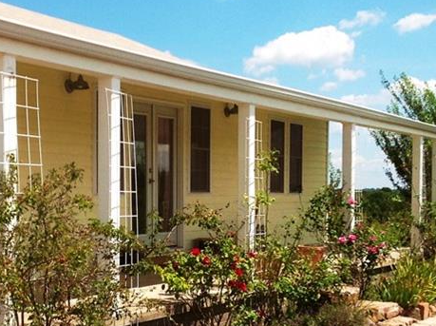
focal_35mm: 78
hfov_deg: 24.7
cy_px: 214
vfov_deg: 18.8
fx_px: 981
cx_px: 94
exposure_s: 1/2160
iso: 80
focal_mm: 4.28
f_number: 2.4
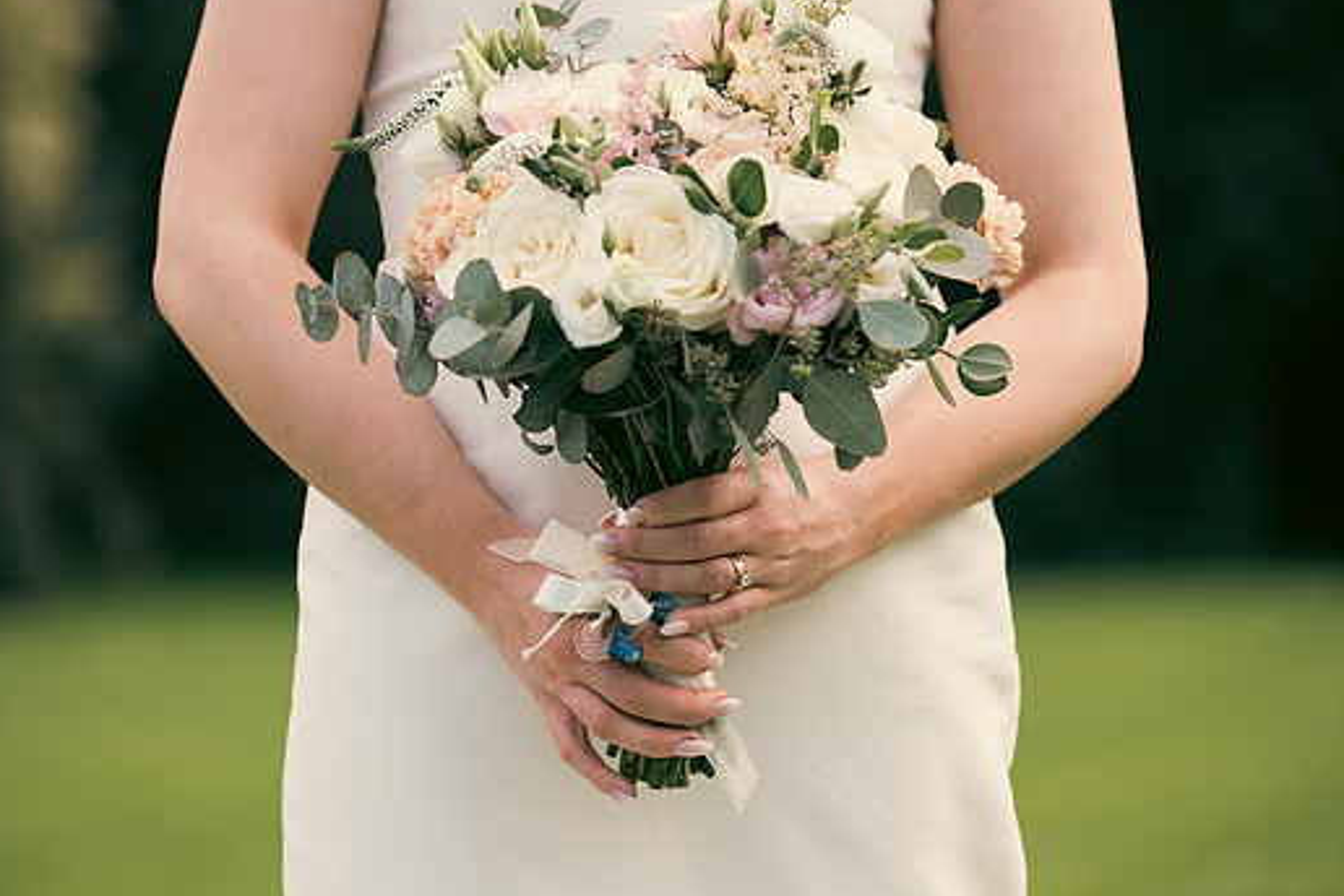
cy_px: 491
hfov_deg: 12.6
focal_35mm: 163
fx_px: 6085
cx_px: 649
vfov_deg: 8.4
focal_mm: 145
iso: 125
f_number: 3.5
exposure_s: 1/320
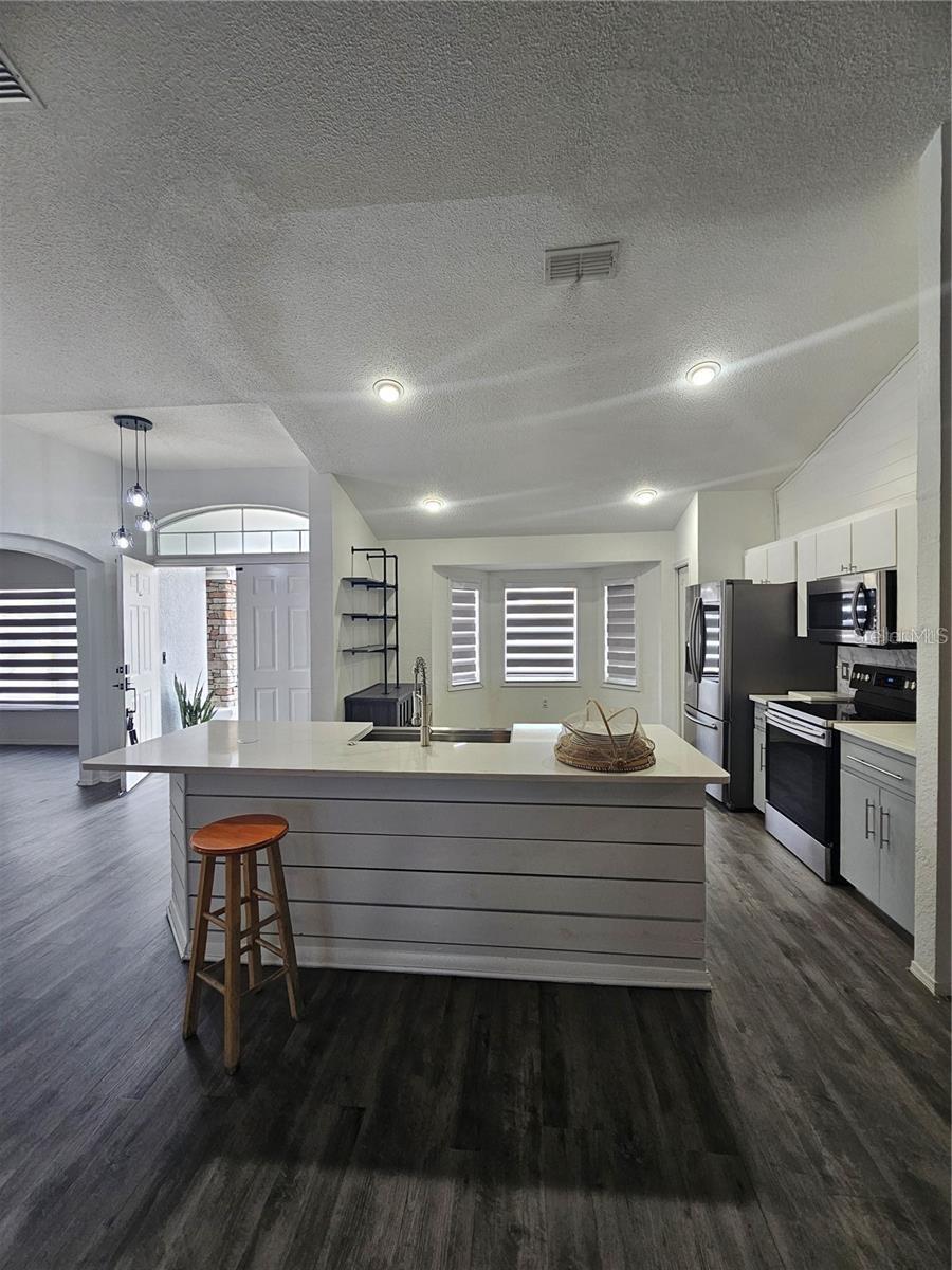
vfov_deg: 106.2
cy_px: 635
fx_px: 477
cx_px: 476
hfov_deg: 89.9
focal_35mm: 13
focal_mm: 2.2
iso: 125
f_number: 2.2
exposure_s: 1/60
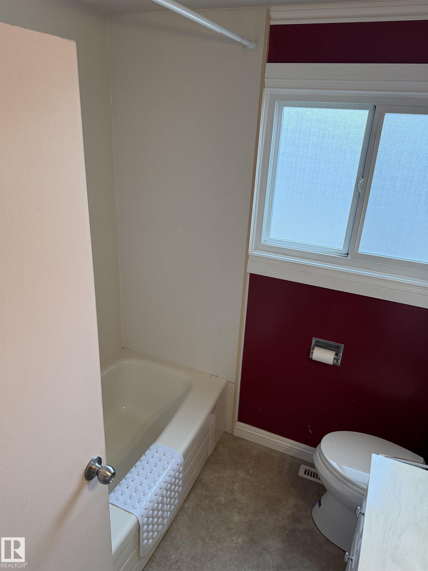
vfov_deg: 71.6
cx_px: 214
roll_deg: -3.6
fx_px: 396
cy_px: 286
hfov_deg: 56.8
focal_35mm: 24
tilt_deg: -21.7
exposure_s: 1/228
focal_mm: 6.76
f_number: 1.78
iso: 200
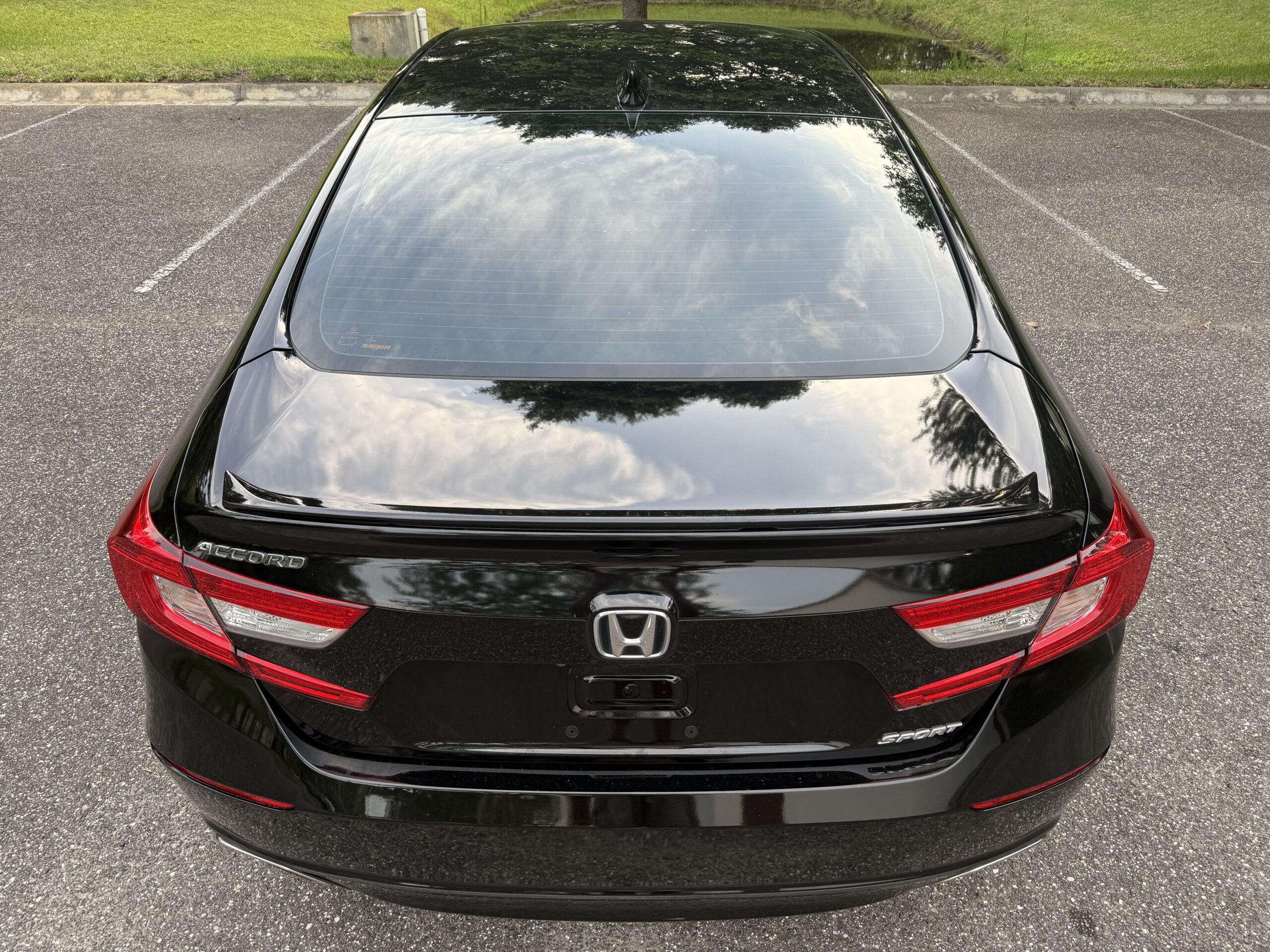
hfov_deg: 71.6
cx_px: 635
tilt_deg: -31.7
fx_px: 881
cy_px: 476
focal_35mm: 24
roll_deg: +0.2
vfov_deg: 56.8
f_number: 1.78
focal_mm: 6.76
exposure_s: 1/121
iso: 64
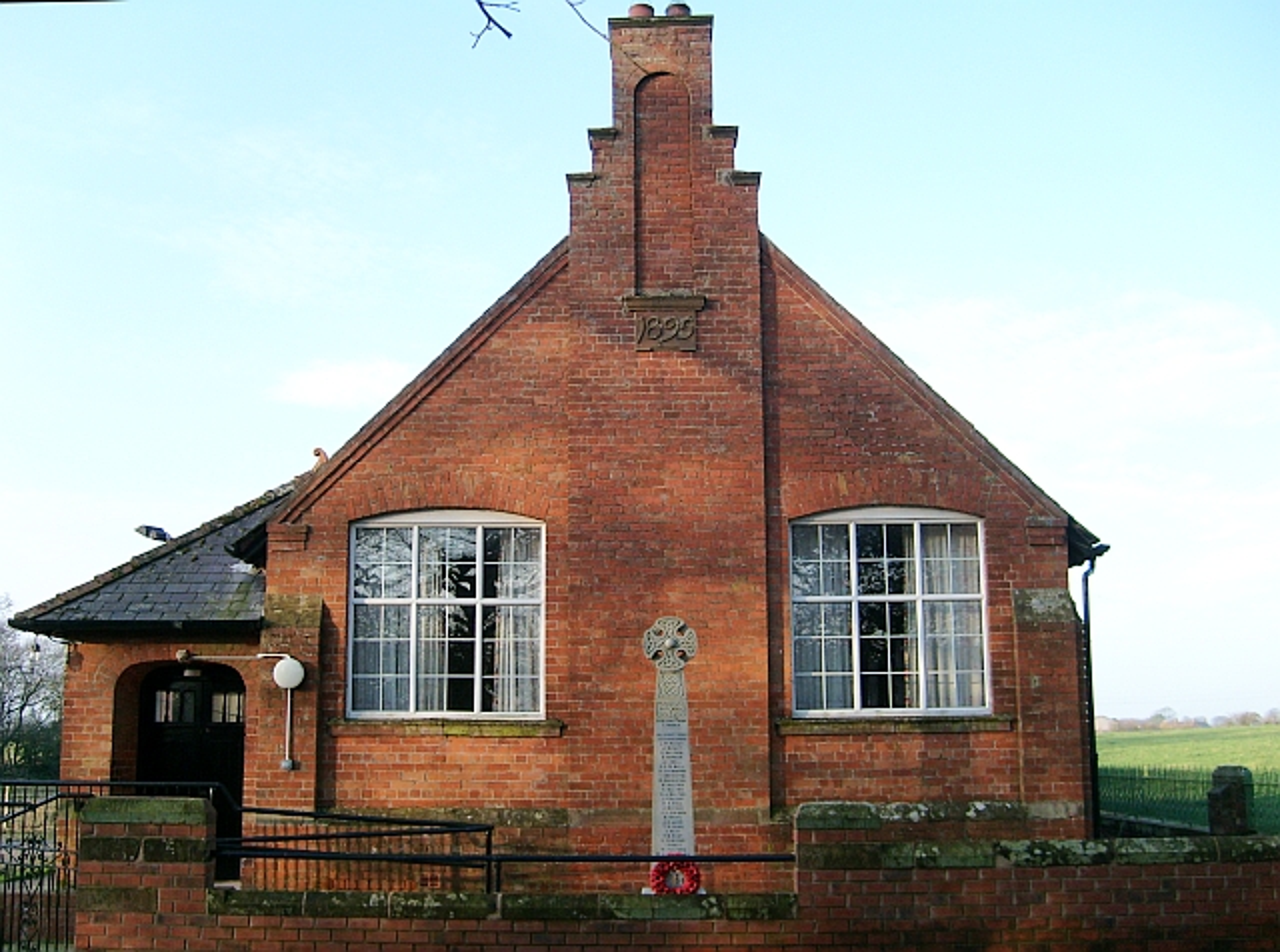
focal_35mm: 35
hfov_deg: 52.8
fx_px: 1290
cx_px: 640
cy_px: 476
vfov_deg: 40.5
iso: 80
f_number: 2.8
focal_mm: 5.8
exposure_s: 1/350
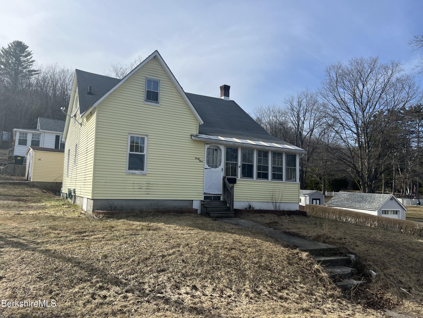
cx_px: 212
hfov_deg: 67.3
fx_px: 318
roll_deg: -2.3
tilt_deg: +4.6
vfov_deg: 53.1
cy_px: 159
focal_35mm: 26
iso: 50
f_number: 1.5
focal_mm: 5.7
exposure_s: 1/3968
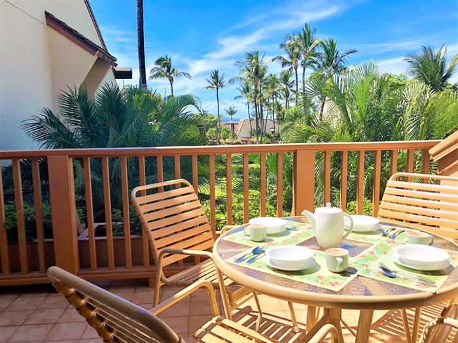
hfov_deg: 63.4
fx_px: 370
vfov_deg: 49.7
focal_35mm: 28
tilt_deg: -8.7
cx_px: 229
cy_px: 172
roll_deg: -0.4
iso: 20
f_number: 1.8
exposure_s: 1/1656
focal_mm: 3.99
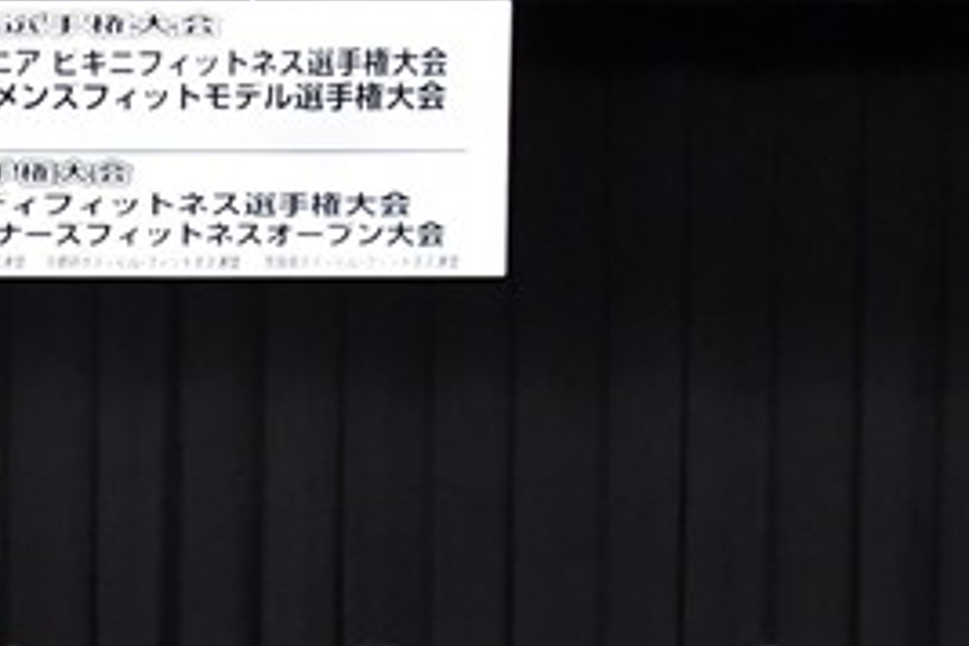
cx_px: -220
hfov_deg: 7.6
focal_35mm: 270
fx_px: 7267
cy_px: 918
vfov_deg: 5.1
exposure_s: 1/400
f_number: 5.6
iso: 8000
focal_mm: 62
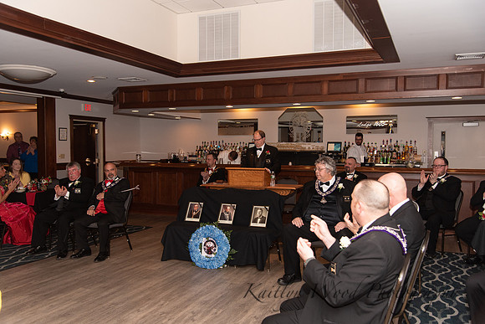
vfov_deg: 41.1
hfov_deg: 58.7
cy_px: 162
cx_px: 242
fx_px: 431
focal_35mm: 32
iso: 800
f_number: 4
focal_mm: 32
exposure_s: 1/200
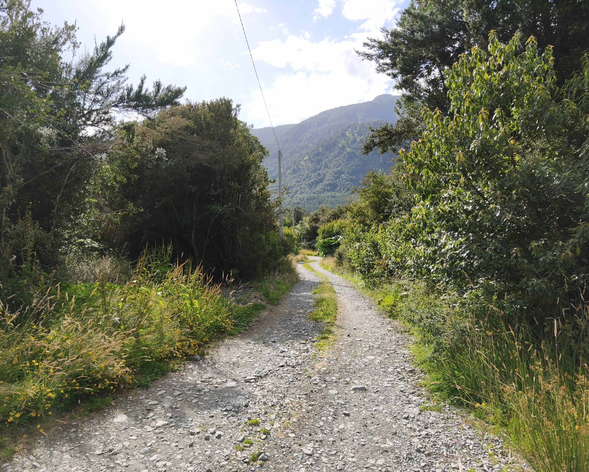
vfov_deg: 58.8
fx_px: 418
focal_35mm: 24
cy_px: 236
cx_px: 287
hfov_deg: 70.3
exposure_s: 1/2541
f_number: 1.7
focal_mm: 5.35
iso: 50
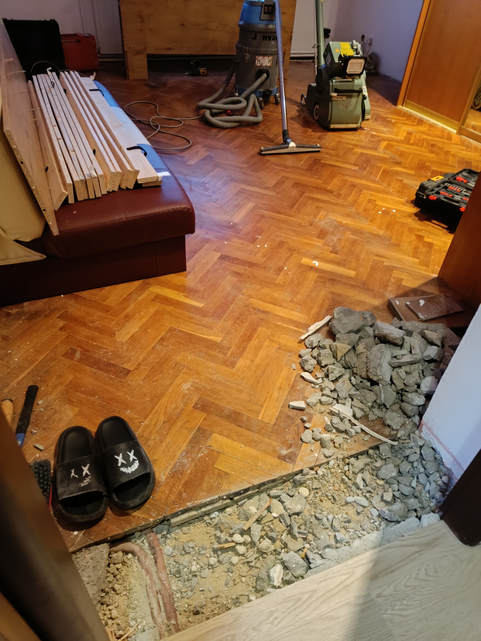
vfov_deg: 71.6
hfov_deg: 56.8
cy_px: 320
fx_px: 445
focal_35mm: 24
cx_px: 240
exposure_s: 1/20
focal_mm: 5.59
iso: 1614
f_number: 1.88
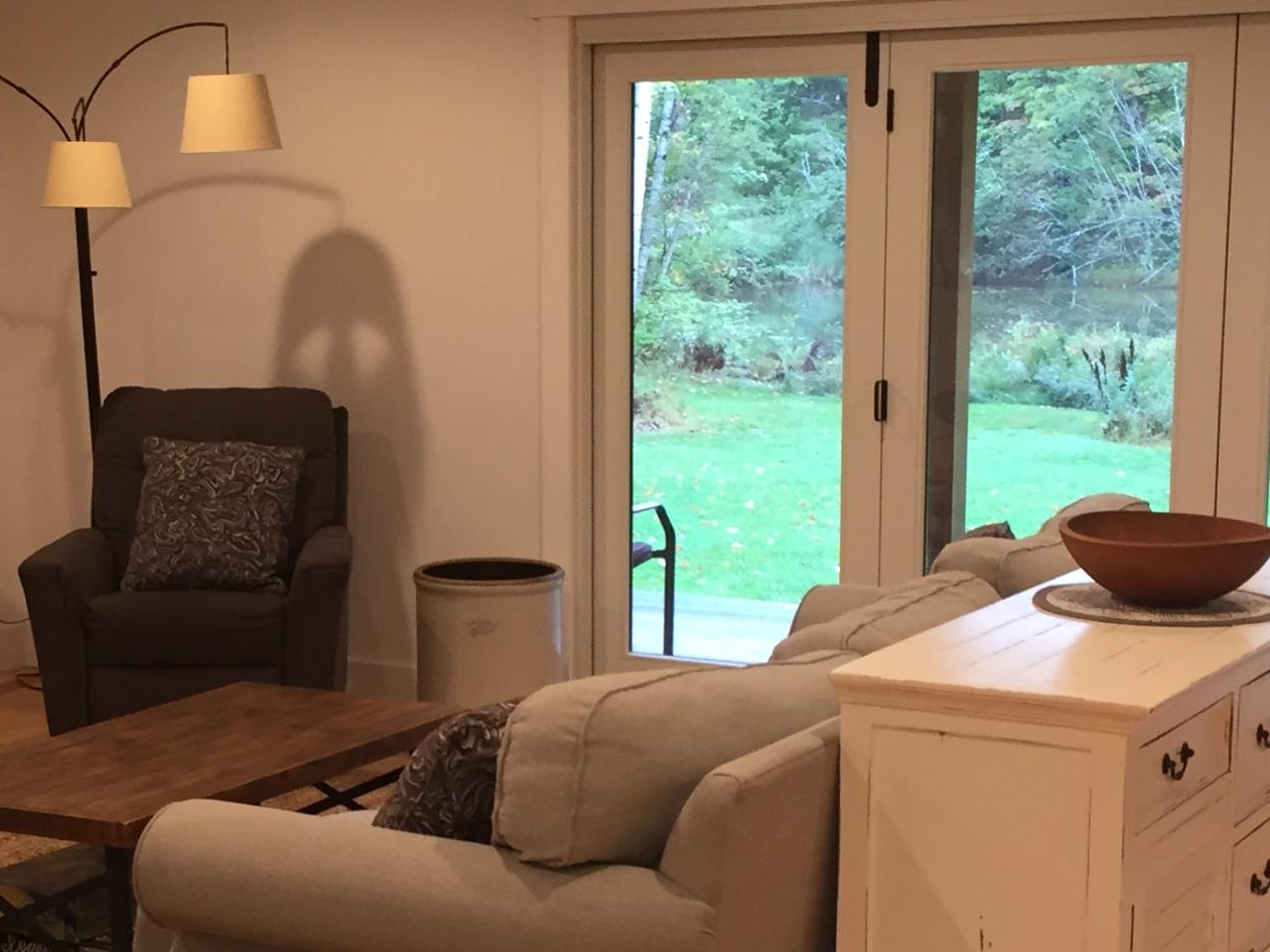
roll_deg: +0.7
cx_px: 427
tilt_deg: -10.7
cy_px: 634
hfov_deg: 28.0
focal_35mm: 69
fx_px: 2532
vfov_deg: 21.2
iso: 80
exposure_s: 1/30
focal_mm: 4.15
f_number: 2.2
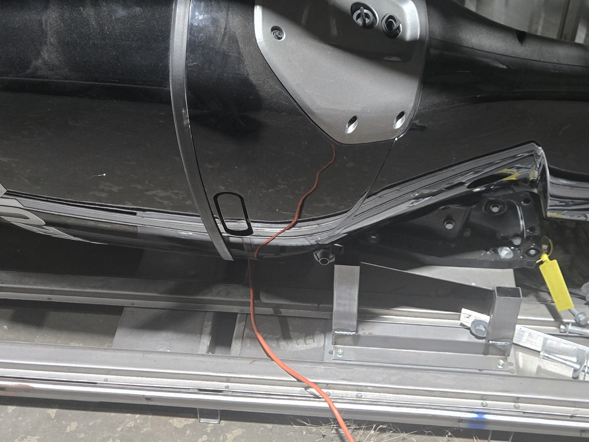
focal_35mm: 49
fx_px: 834
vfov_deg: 29.5
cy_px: 156
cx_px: 332
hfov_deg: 38.8
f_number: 1.8
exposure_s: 1/120
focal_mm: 5.4
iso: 1000
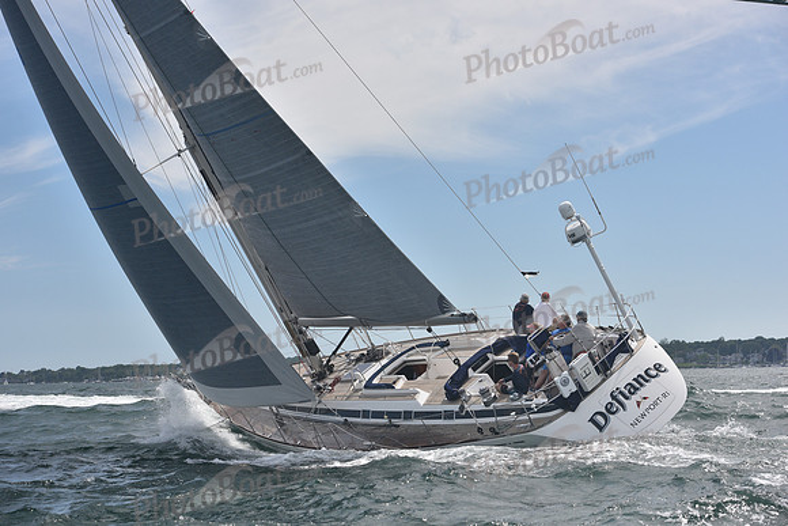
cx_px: 394
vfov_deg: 19.5
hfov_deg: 28.8
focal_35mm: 70
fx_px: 1533
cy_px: 263
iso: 320
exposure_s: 1/800
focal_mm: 70
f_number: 6.3
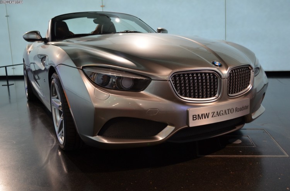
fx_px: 265
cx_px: 145
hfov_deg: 57.3
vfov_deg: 39.8
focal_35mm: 33
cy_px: 96
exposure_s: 1/60
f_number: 4
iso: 560
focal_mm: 22
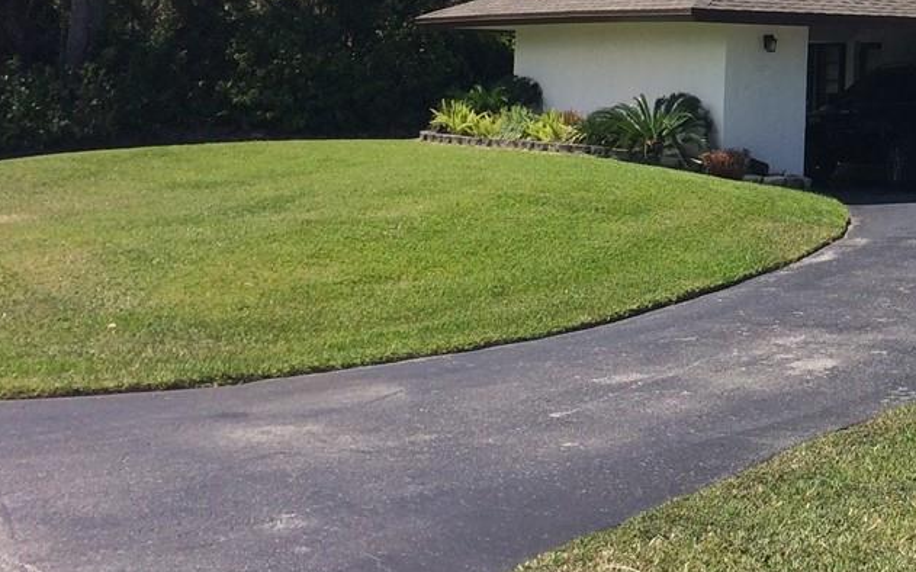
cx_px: 1128
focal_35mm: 78
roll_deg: -0.4
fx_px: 1947
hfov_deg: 23.9
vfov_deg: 16.2
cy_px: -52
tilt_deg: +3.4
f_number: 2.2
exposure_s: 1/1953
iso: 32
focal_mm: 4.15
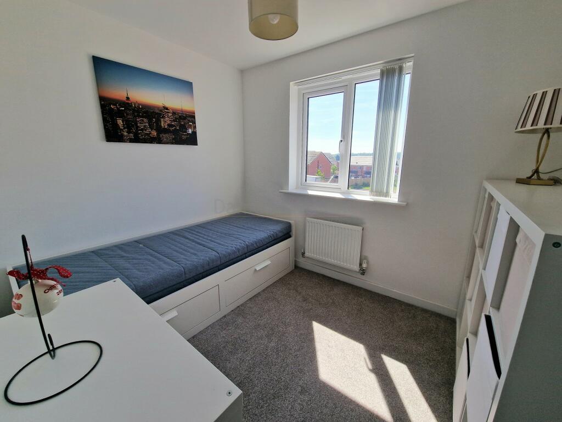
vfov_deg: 89.9
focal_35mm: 13
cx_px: 281
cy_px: 211
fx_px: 211
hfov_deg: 106.2
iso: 50
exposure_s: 1/714
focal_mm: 2.2
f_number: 2.2
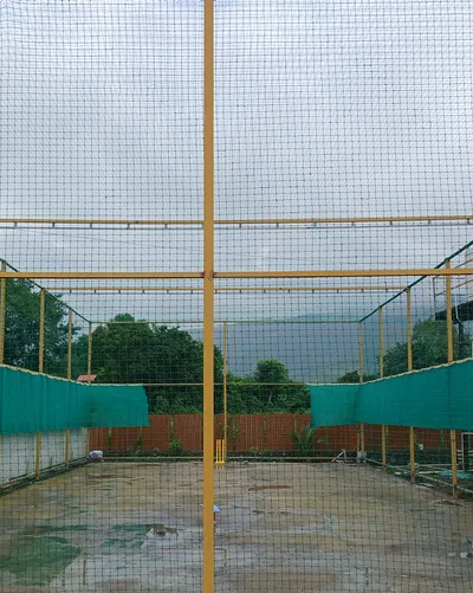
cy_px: 354
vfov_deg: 46.6
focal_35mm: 39
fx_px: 683
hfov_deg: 38.2
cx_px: 226
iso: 50
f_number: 1.8
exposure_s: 1/573
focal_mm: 4.65
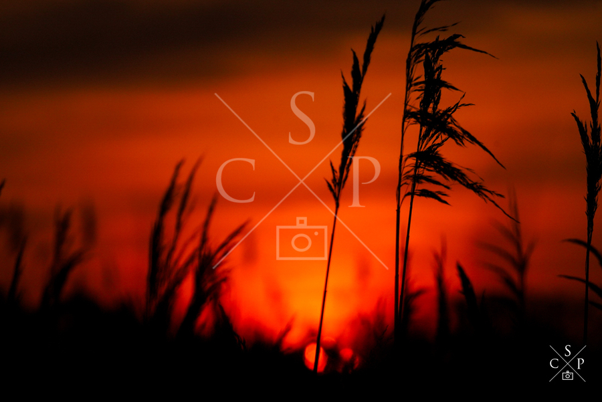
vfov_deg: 3.2
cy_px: 201
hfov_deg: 4.7
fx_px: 7294
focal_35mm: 436
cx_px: 301
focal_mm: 291
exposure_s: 1/8000
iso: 1000
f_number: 11
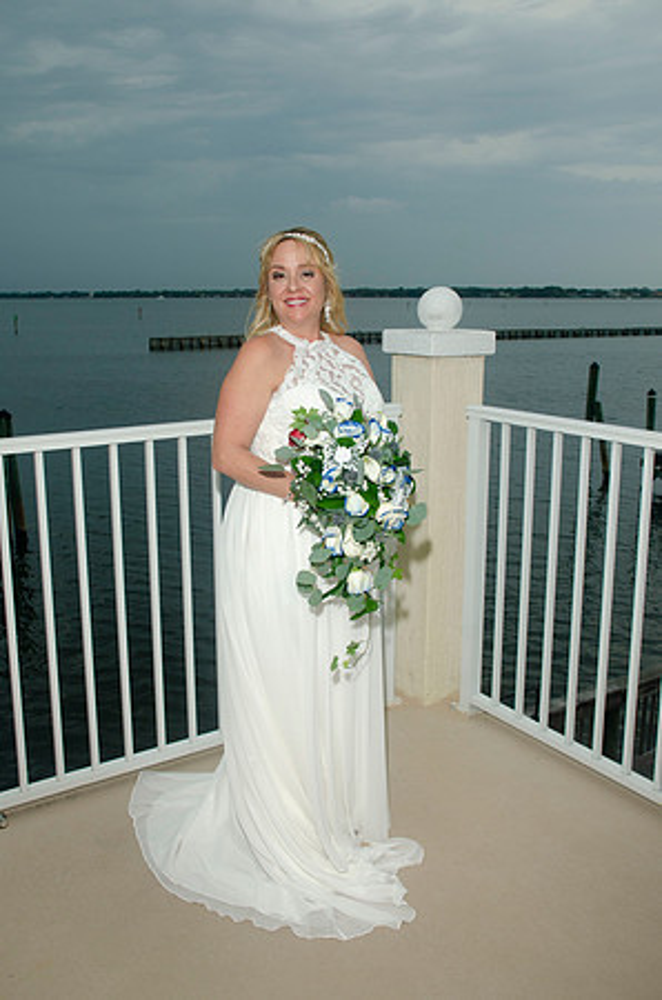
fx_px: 914
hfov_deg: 39.8
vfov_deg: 57.3
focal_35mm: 33
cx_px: 331
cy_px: 500
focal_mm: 22
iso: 200
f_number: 6.3
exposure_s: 1/250
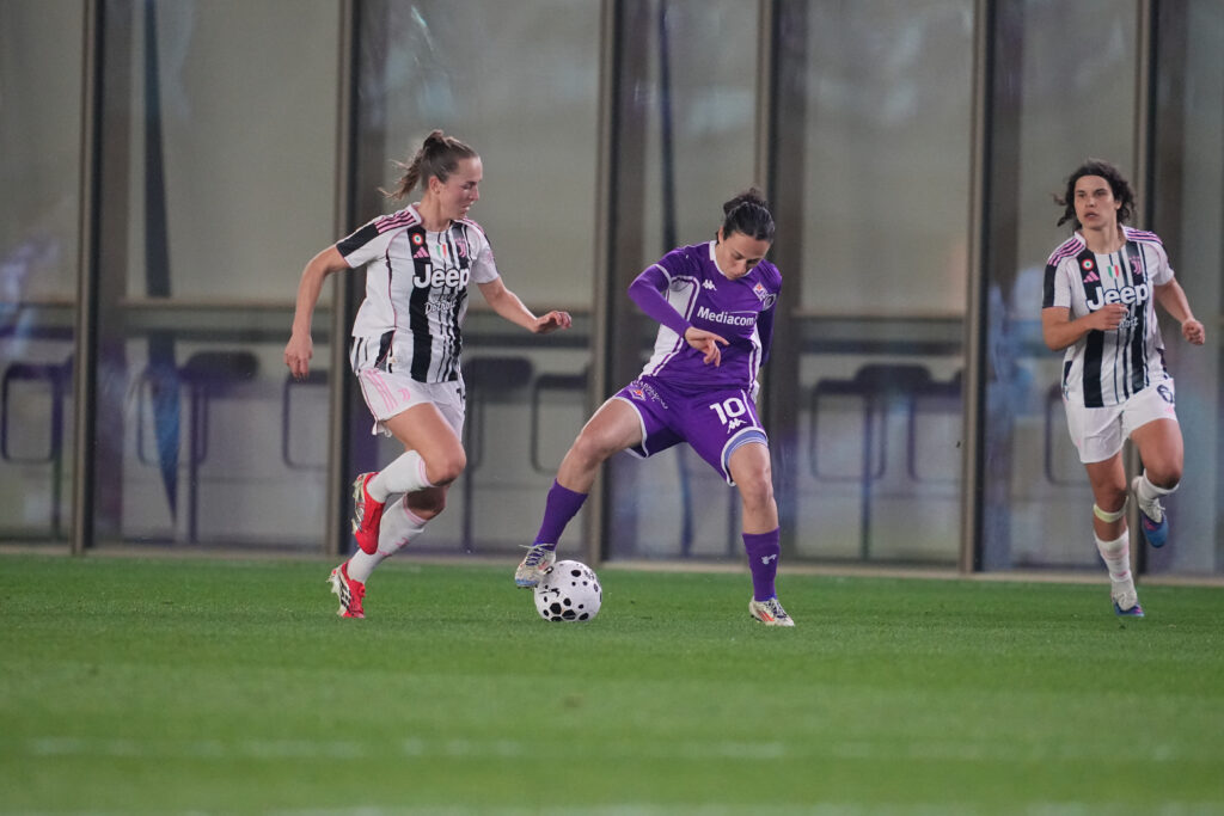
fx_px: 20401
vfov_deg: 2.3
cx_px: 612
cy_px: 408
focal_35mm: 600
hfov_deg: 3.4
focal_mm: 400
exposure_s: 1/1600
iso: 4000
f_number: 2.8
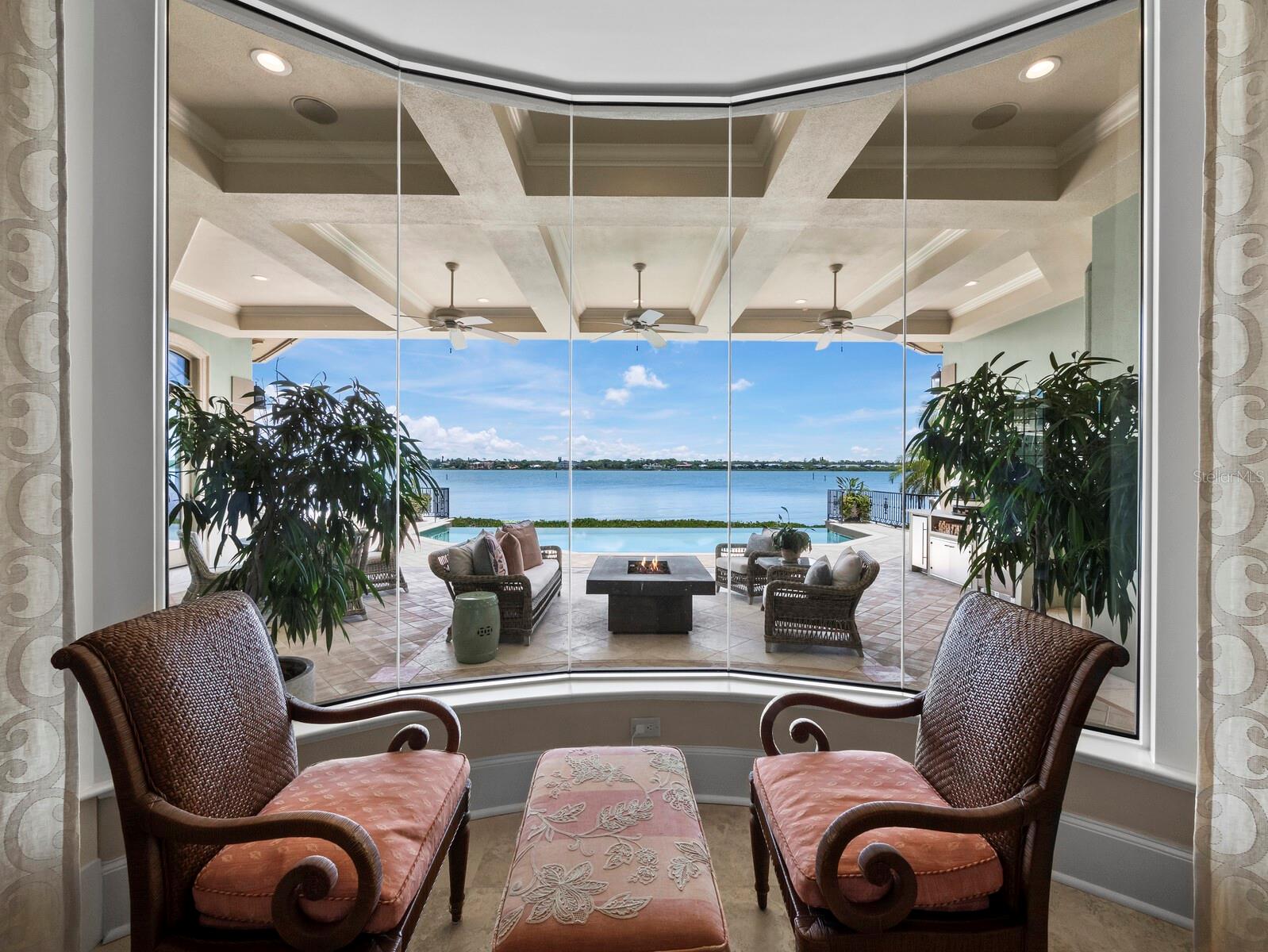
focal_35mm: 14
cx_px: 634
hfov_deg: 102.0
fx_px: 513
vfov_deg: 85.7
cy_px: 476
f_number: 10
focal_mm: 7
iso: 400
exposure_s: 1/80
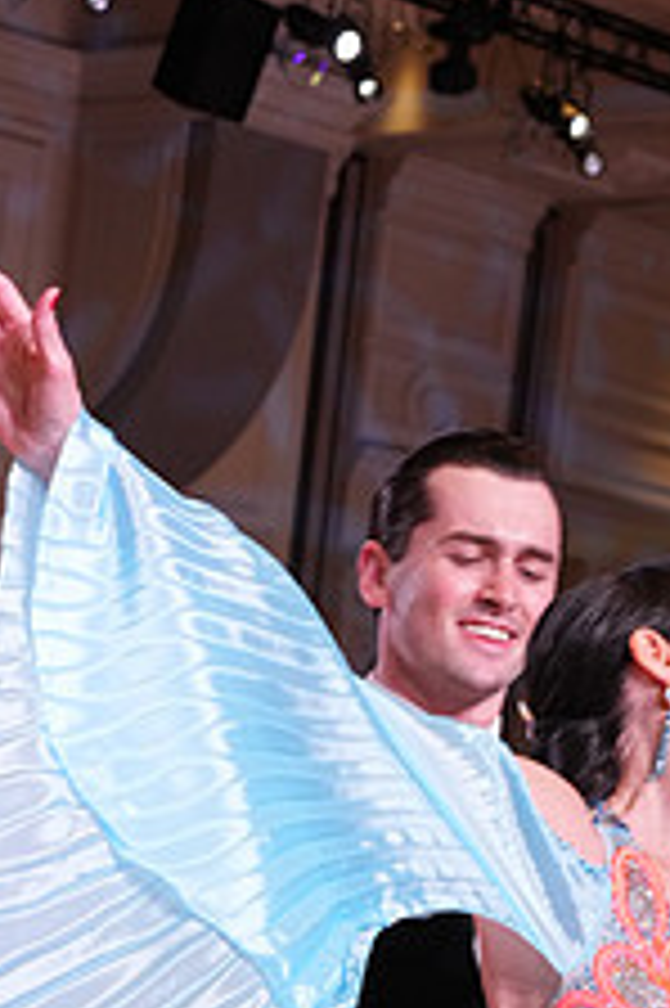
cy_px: 1246
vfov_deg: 15.5
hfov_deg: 10.8
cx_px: 434
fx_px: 3551
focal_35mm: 127
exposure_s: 1/250
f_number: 5.6
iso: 2000
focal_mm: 49
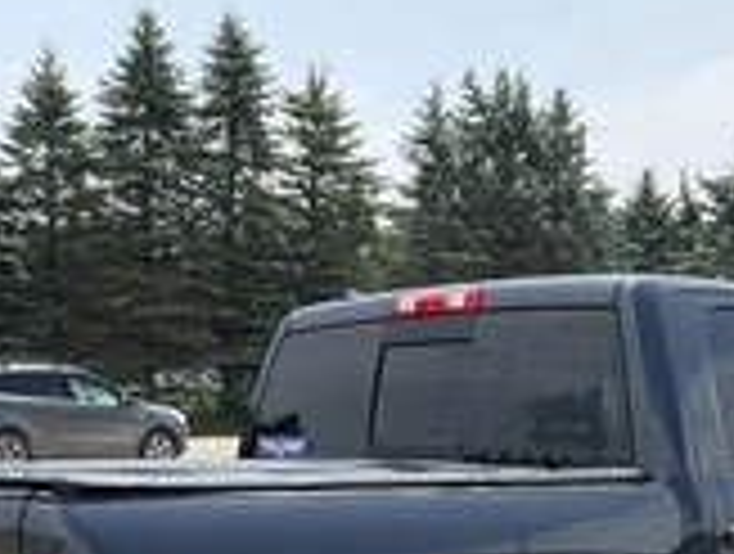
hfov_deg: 27.3
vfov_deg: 19.6
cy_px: 653
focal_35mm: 71
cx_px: 392
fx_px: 1509
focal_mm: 3
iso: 25
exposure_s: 1/1311
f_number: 1.8
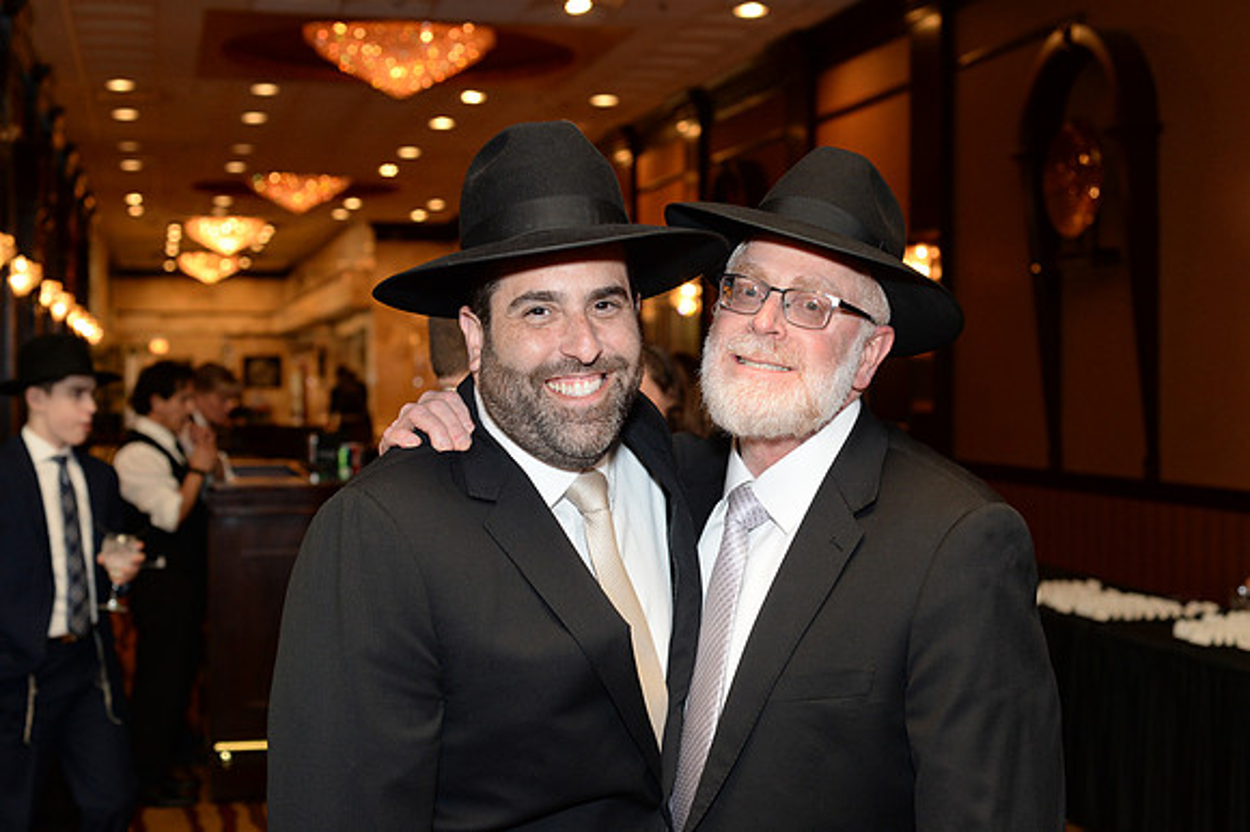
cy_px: 416
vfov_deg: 27.0
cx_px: 625
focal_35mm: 50
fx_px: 1735
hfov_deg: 39.6
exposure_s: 1/125
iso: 1600
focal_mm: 50
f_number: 5.6
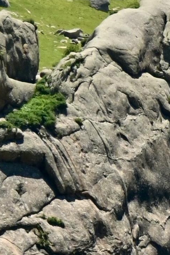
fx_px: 6370
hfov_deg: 1.5
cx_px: 413
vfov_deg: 2.3
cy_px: 803
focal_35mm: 899
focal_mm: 78
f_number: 5
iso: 400
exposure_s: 1/2500
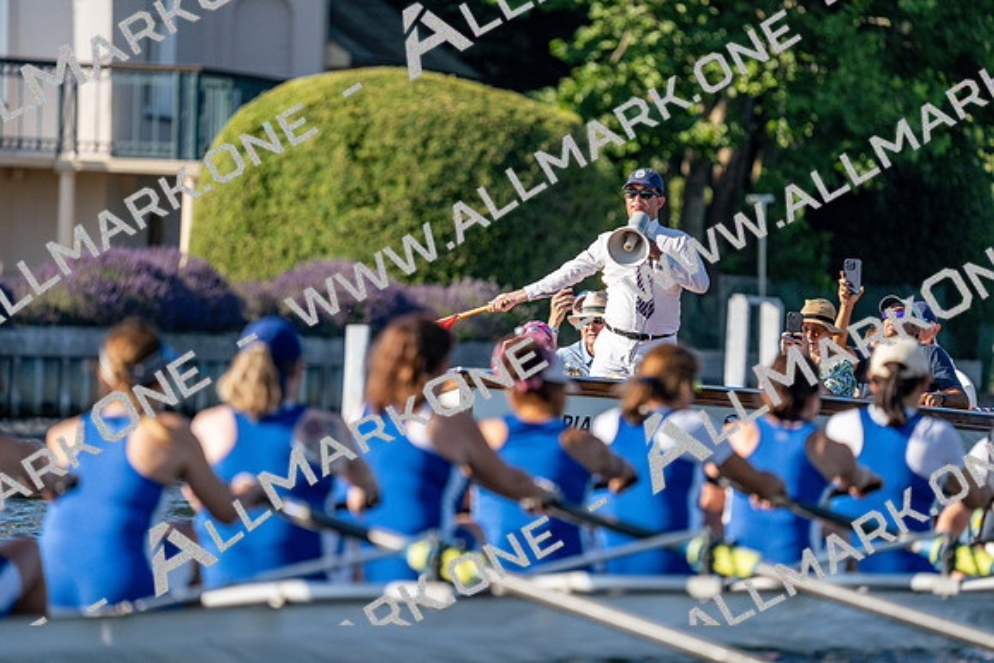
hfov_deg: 4.4
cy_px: 332
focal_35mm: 467
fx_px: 12897
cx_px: 497
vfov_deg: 2.9
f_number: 6.3
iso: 400
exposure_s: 1/1600
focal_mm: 467
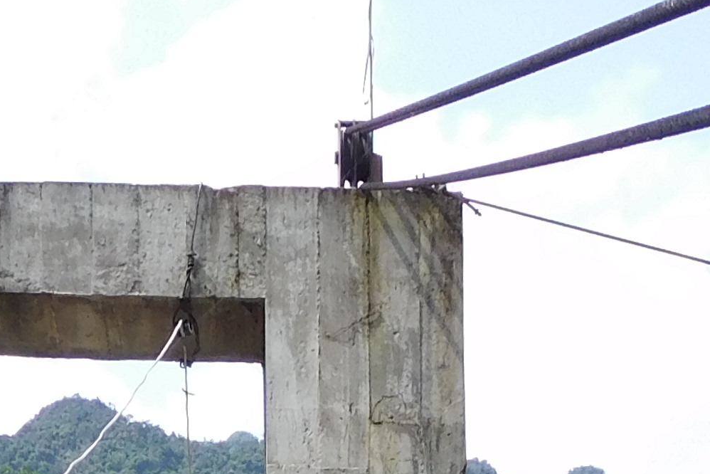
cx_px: 346
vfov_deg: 10.3
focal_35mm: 120
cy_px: 1040
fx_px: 2367
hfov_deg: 17.1
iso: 125
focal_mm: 4.5
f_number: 3.4
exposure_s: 1/640
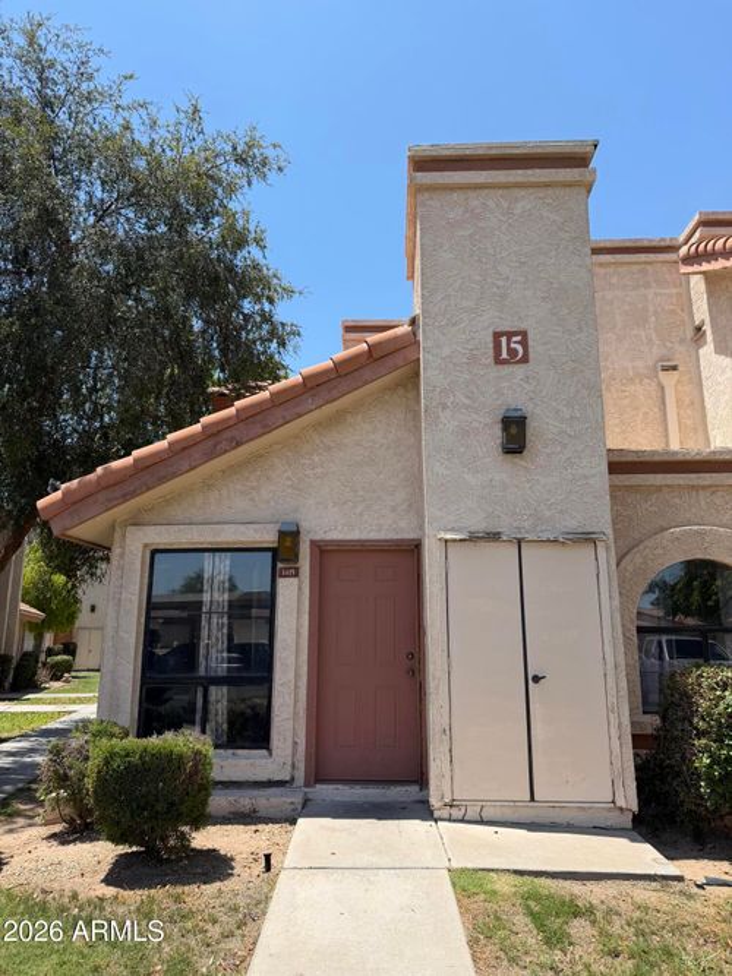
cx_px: 366
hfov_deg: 56.8
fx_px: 677
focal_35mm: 24
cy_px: 488
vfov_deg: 71.6
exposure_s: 1/3759
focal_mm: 6.76
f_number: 1.78
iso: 80
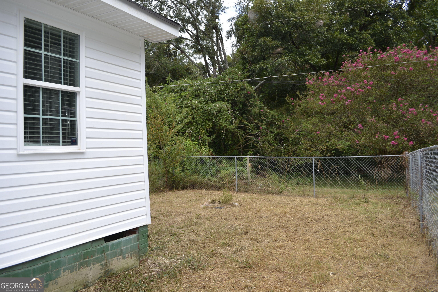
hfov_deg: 67.4
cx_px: 219
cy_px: 146
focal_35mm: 27
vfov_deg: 47.9
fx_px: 328
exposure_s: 1/200
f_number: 5
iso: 100
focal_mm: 18
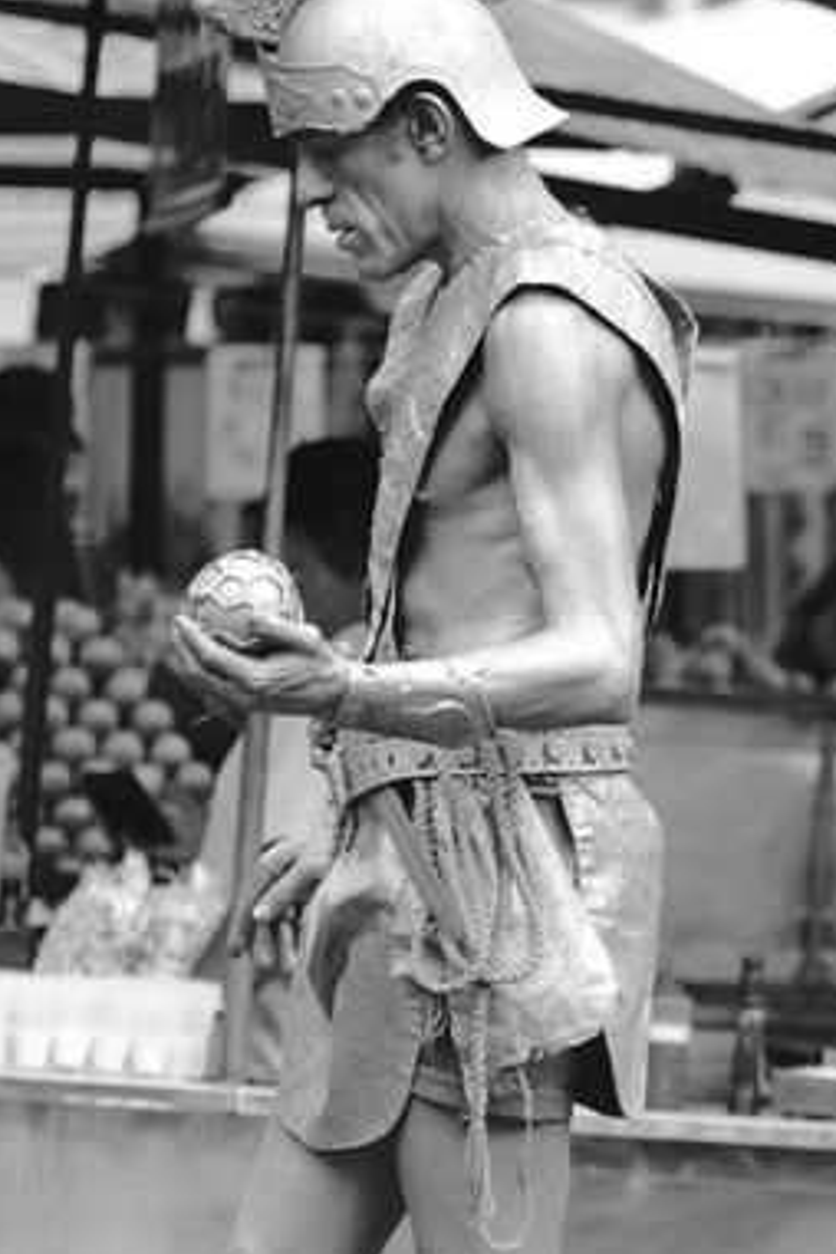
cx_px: 851
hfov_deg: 3.0
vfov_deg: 4.5
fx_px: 15918
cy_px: 1024
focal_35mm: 457
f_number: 4.2
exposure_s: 1/125
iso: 800
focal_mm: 115.9
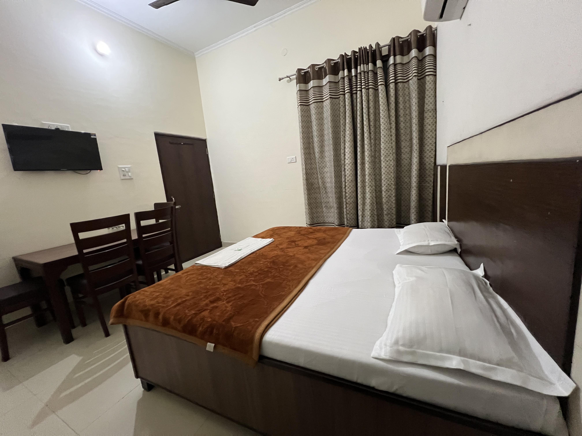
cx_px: 291
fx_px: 219
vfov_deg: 89.9
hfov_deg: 106.2
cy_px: 218
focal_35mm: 13
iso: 800
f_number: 1.8
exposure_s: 1/50
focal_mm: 1.57
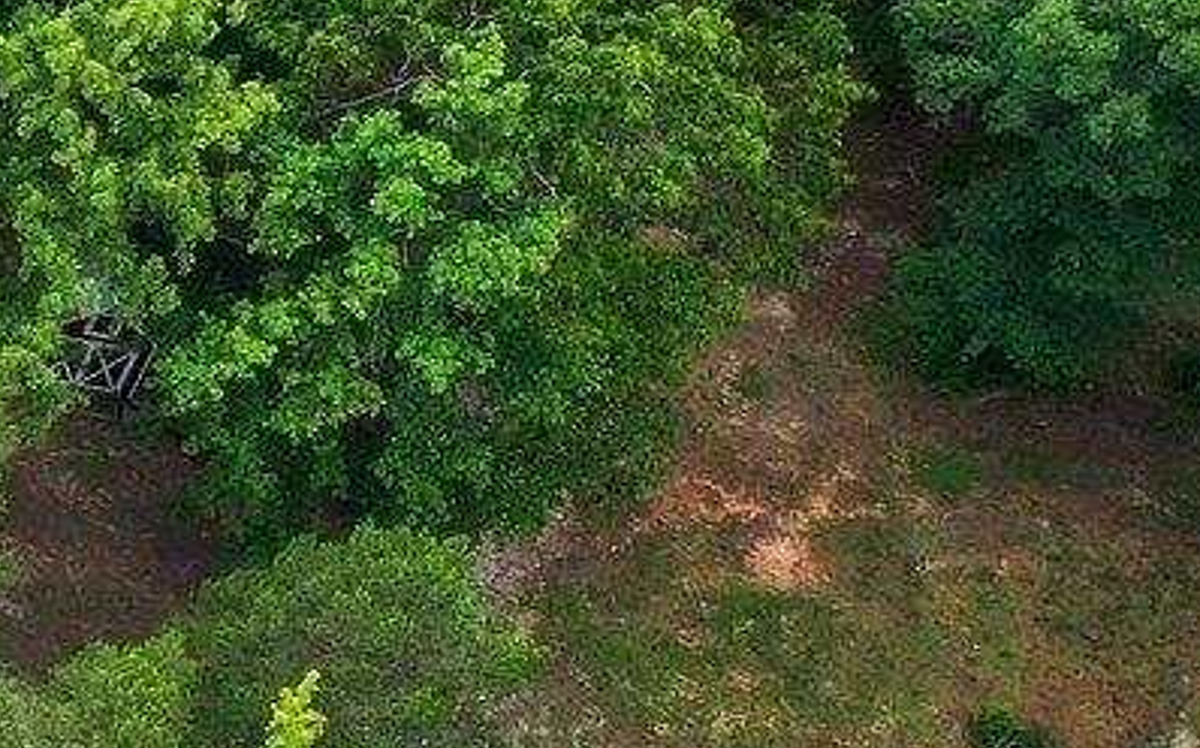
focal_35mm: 147
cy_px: 403
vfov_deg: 8.9
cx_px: -1601
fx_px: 4803
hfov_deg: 11.8
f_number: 3.2
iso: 100
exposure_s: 1/120
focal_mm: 10.26
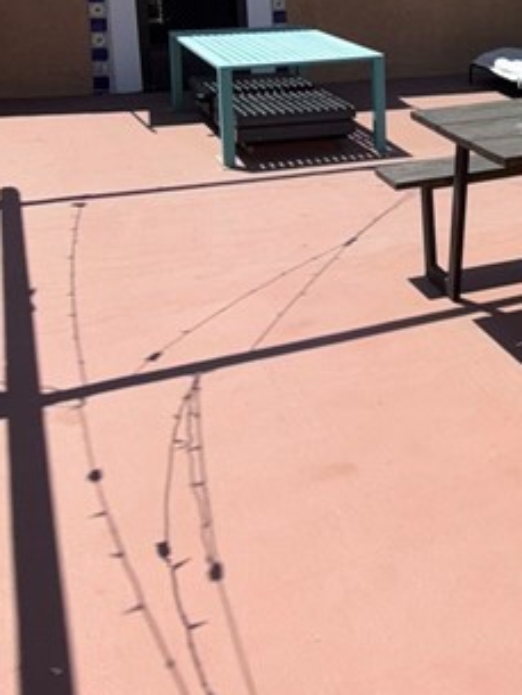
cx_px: 613
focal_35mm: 47
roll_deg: -0.7
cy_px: 62
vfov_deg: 37.6
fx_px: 944
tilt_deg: -9.3
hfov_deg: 27.5
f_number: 2.2
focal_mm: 2.22
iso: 16
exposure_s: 1/1001
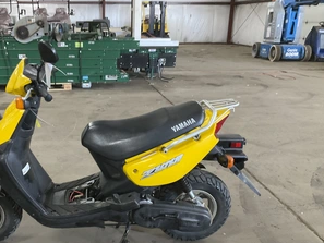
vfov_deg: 36.5
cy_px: 160
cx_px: 112
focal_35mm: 39
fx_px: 365
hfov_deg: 47.2
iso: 250
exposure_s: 1/60
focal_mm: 3
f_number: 1.8
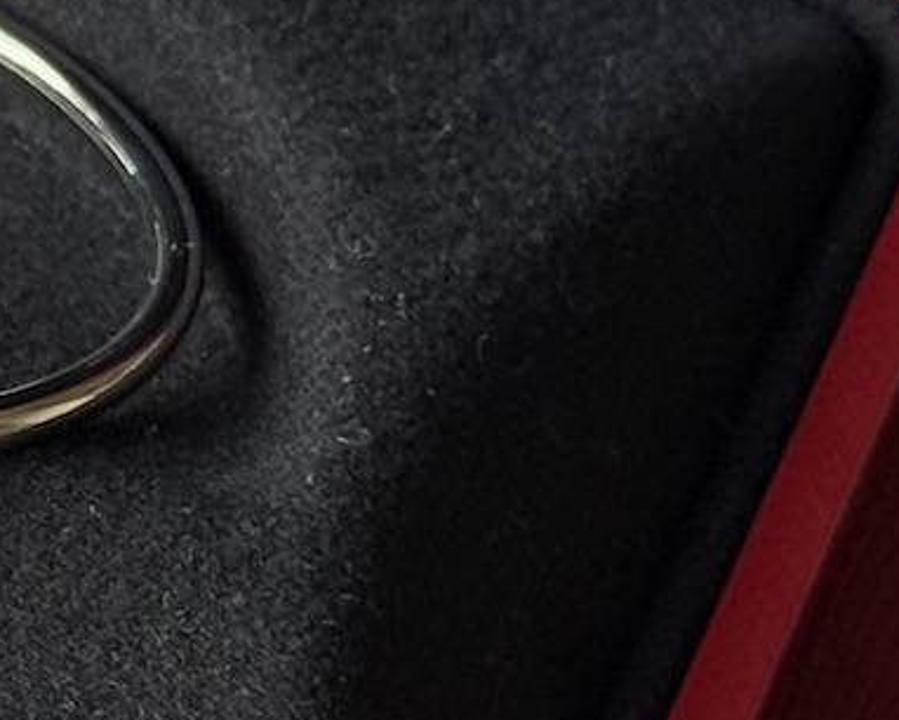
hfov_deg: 9.5
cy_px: 78
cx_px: -480
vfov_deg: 7.9
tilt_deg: -49.6
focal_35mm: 196
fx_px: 5218
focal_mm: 6.76
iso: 200
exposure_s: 1/137
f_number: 1.78
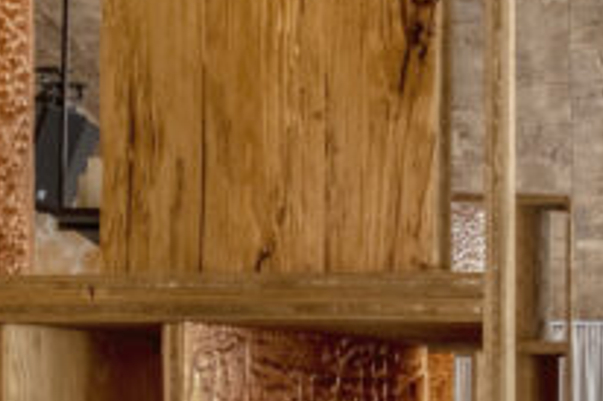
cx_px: 521
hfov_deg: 11.1
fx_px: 3079
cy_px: 511
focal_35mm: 184
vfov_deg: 7.4
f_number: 8
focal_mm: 25
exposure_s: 1/2
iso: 200
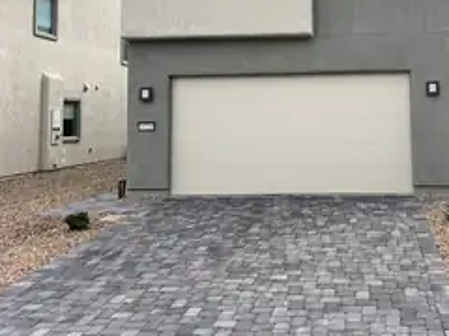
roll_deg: +0.3
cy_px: 78
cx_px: 337
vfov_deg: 35.1
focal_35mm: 40
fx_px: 519
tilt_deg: +2.7
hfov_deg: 45.2
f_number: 1.78
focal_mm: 6.76
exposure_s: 1/1311
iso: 80
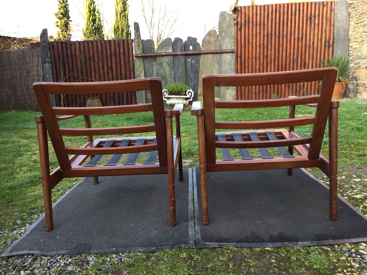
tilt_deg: -11.4
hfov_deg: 61.7
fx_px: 307
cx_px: 184
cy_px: 138
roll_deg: +3.5
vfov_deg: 48.2
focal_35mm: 29
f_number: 2.2
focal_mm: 4.15
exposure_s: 1/100
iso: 50
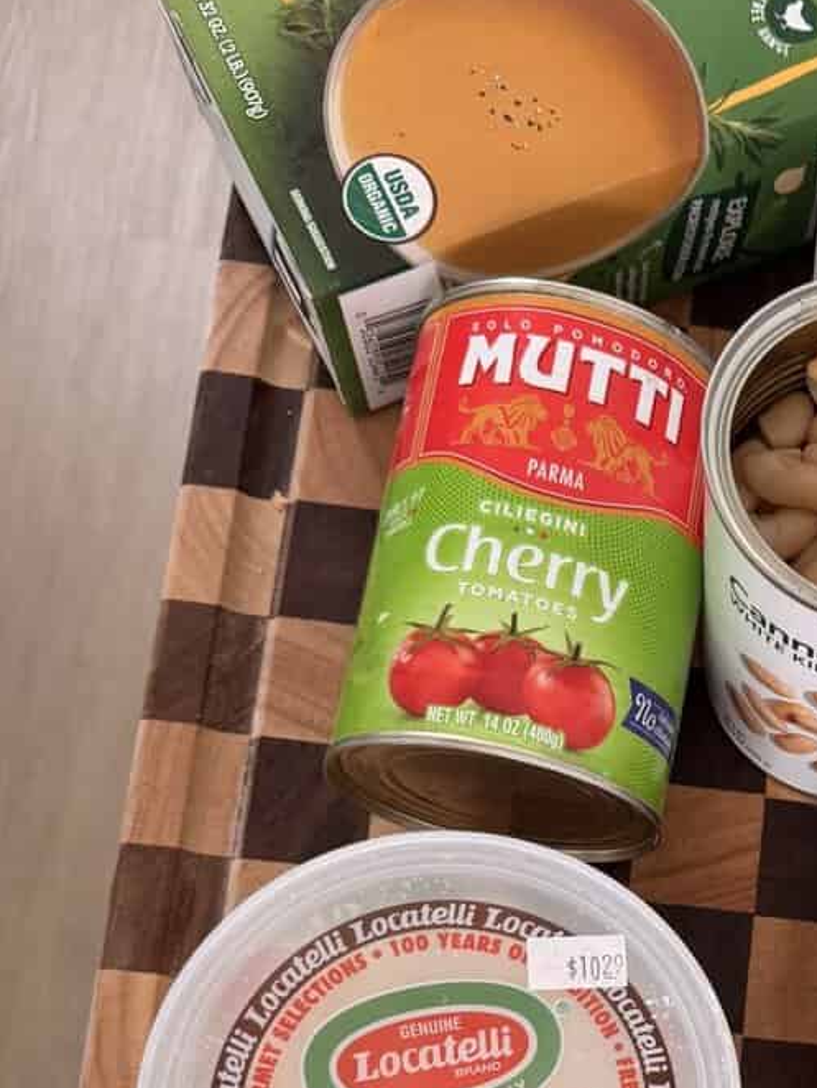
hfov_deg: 23.2
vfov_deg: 31.0
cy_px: 1062
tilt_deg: -76.3
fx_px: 1824
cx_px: 972
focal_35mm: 58
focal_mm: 6.76
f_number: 1.78
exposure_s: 1/120
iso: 160
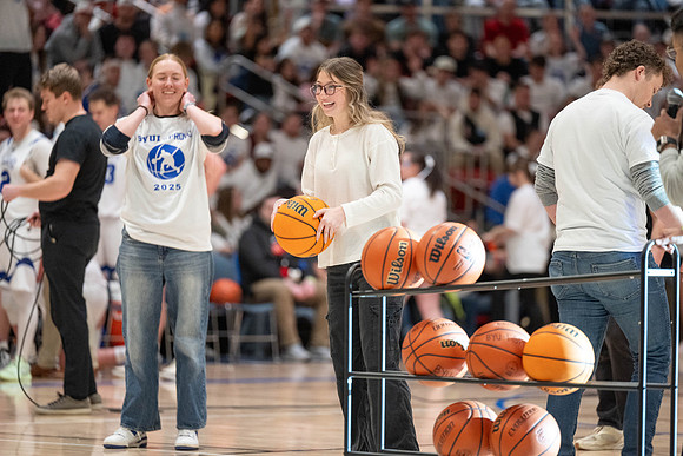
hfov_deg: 10.3
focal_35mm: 200
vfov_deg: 6.9
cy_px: 228
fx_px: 3795
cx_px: 342
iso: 4000
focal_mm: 200
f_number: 2.8
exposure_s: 1/250
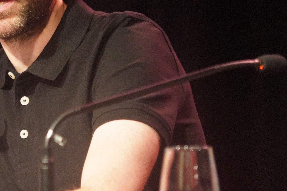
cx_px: 35
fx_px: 4360
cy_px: 15
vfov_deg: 2.5
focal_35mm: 547
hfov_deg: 3.8
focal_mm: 240
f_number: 6.3
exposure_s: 1/125
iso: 12800
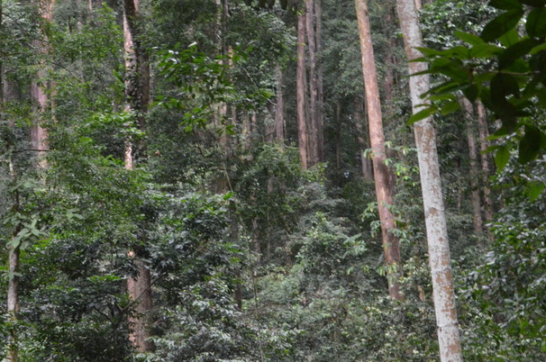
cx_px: 192
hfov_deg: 21.4
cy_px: 194
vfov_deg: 14.3
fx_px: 1439
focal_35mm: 95
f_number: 11
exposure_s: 1/60
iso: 3200
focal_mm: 48
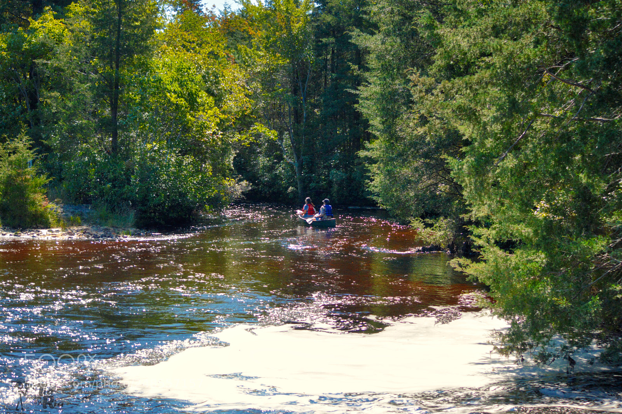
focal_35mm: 82
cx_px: 311
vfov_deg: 16.5
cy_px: 207
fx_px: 1424
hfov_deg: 24.6
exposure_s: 1/640
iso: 400
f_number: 4.5
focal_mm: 55
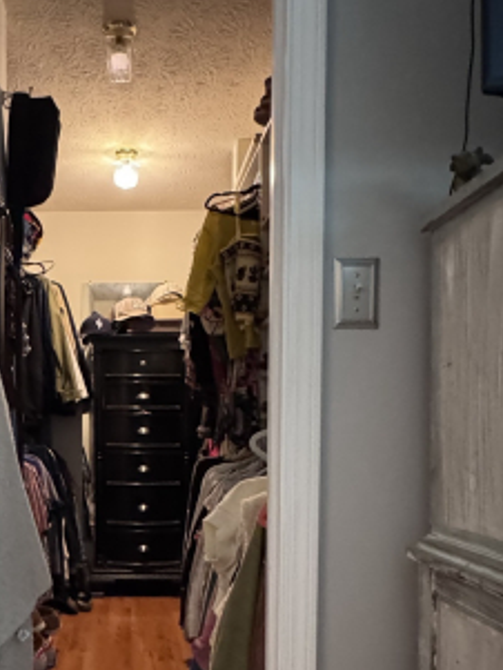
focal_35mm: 31
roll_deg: +0.1
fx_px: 600
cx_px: 116
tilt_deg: -1.8
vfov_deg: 57.0
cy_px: 449
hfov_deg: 43.7
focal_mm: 2.22
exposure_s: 1/40
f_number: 2.2
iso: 1250
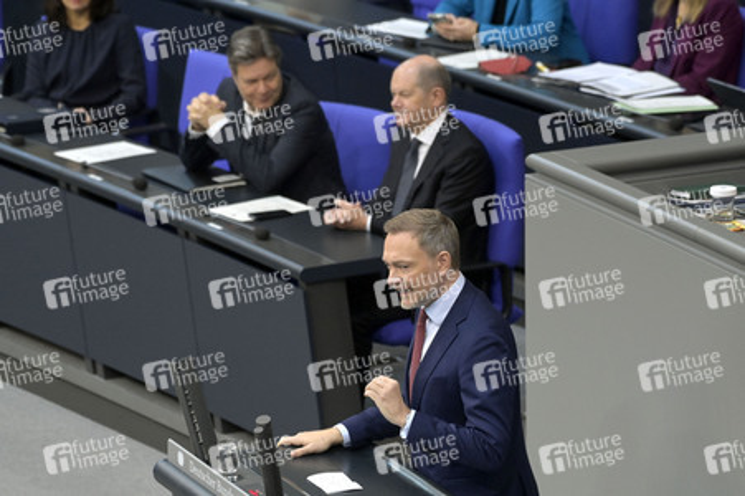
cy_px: 248
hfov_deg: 8.6
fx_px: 4963
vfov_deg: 5.7
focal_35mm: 240
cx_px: 372
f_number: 5.6
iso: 10000
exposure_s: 1/400
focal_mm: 240
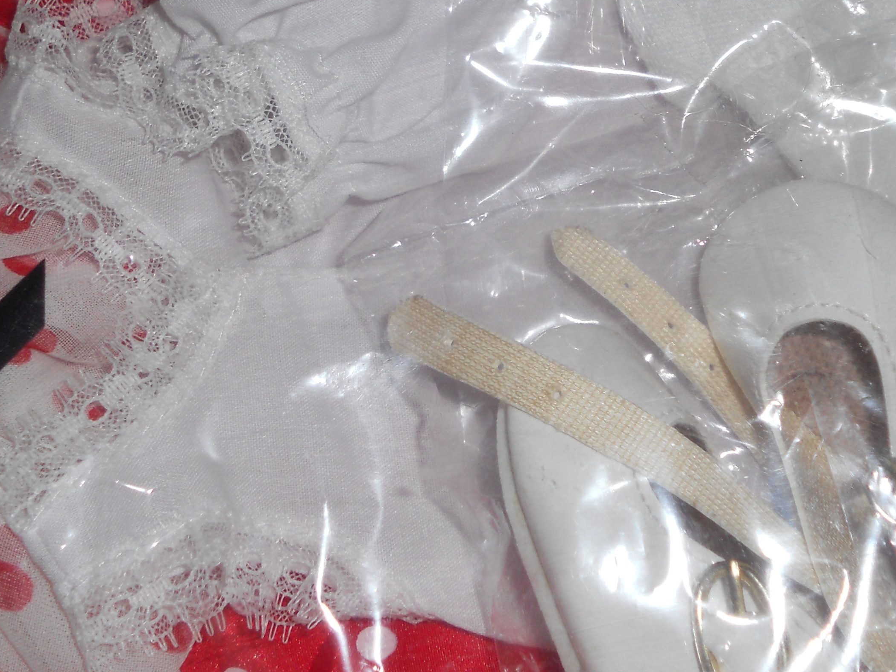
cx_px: 522
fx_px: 1579
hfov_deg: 31.6
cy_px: 177
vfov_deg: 23.8
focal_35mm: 61
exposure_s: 1/25
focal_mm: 5.8
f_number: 8.8
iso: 80
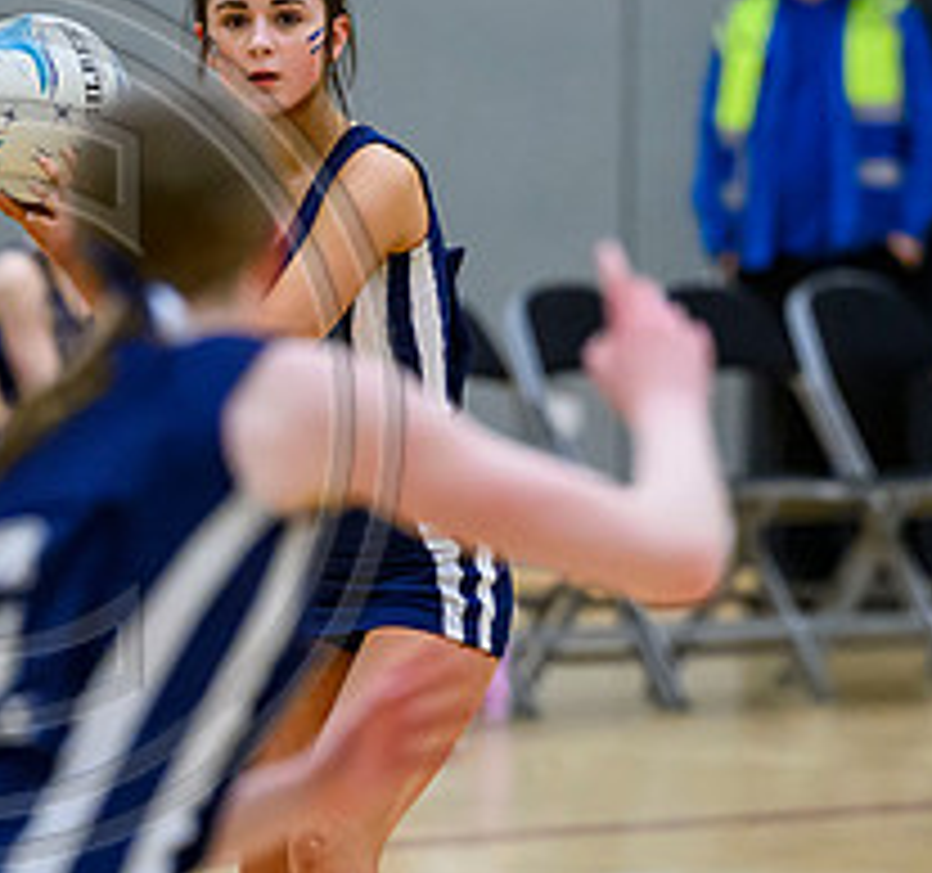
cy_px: 414
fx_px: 16885
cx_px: 388
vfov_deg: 3.0
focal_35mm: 572
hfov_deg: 3.2
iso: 6400
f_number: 3.5
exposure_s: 1/800
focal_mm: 200
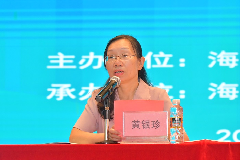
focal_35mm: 165
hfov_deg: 12.5
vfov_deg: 8.3
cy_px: 80
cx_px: 120
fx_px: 1099
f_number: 5
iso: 5600
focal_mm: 110
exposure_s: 1/160
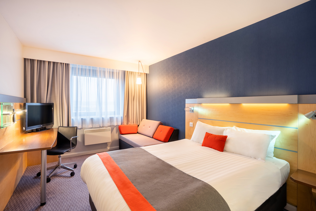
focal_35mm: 16
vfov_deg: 73.7
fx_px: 140
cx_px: 158
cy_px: 106
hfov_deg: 96.7
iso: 200
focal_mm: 16
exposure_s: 1/2.5
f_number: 11
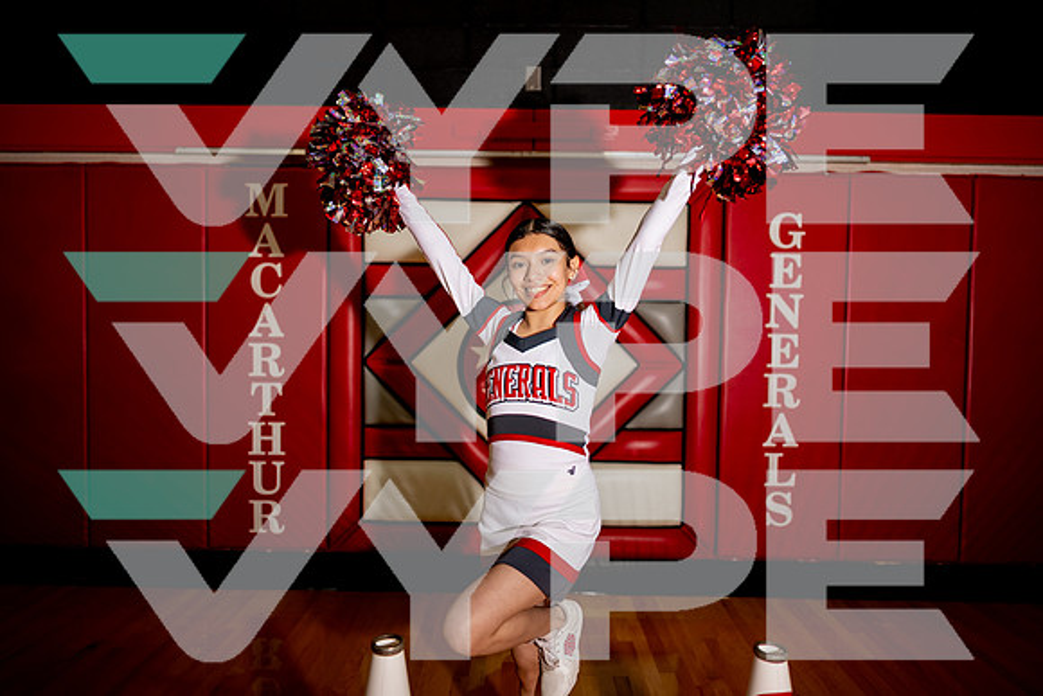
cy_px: 348
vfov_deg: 53.2
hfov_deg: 73.7
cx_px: 522
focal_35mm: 24
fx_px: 695
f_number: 1.4
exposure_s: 1/500
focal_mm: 24
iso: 100
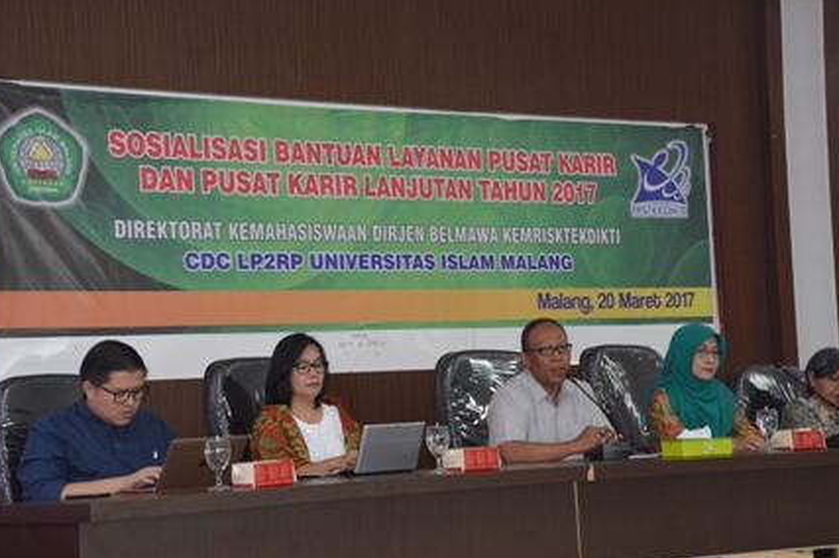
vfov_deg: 15.8
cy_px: 273
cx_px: 419
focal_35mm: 87
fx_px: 2015
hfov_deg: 23.5
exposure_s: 1/60
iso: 1250
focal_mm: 55
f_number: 5
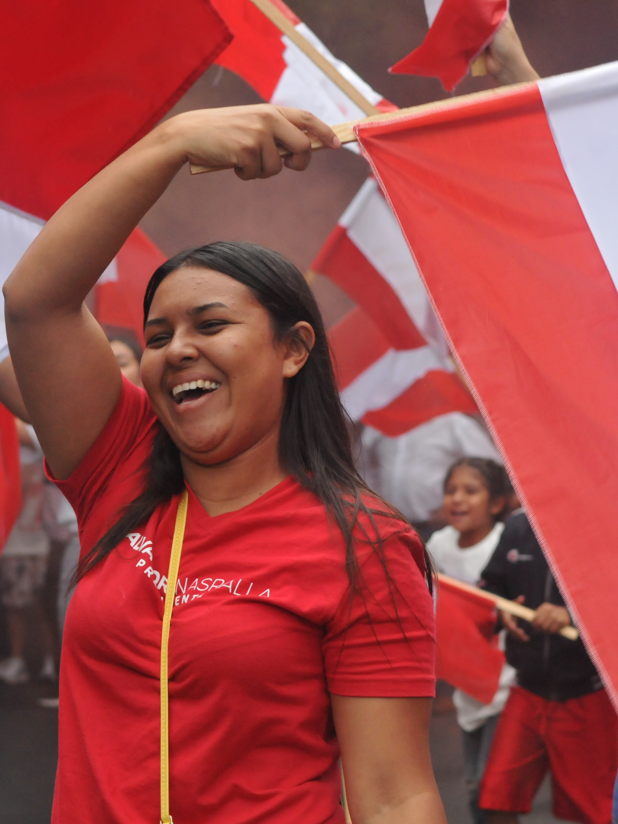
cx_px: 175
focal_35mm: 152
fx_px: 3618
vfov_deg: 13.0
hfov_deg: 9.8
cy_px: 412
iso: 1250
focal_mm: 70
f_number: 6.3
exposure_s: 1/500
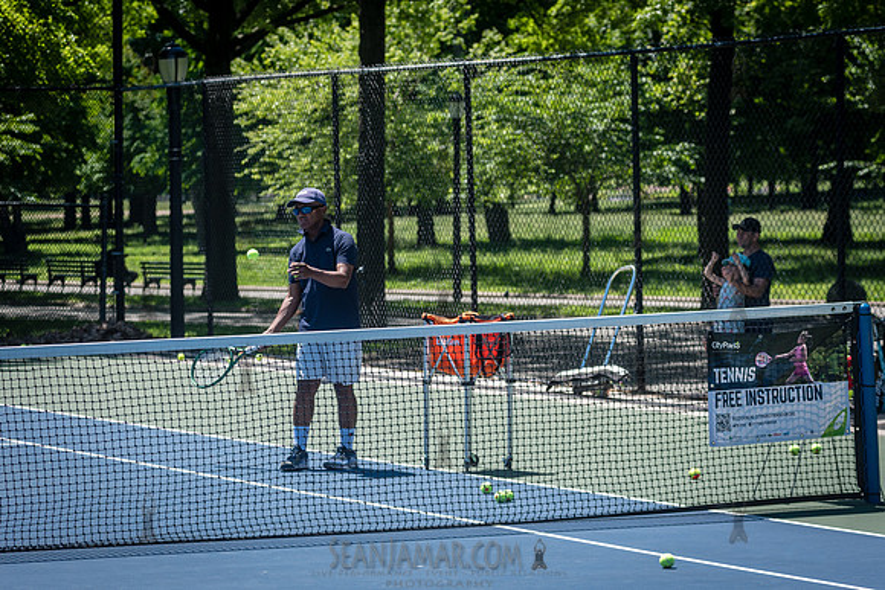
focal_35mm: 128
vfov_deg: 10.7
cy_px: 295
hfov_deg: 16.0
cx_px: 442
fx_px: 3149
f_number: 5
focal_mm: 105
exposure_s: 1/800
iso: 200
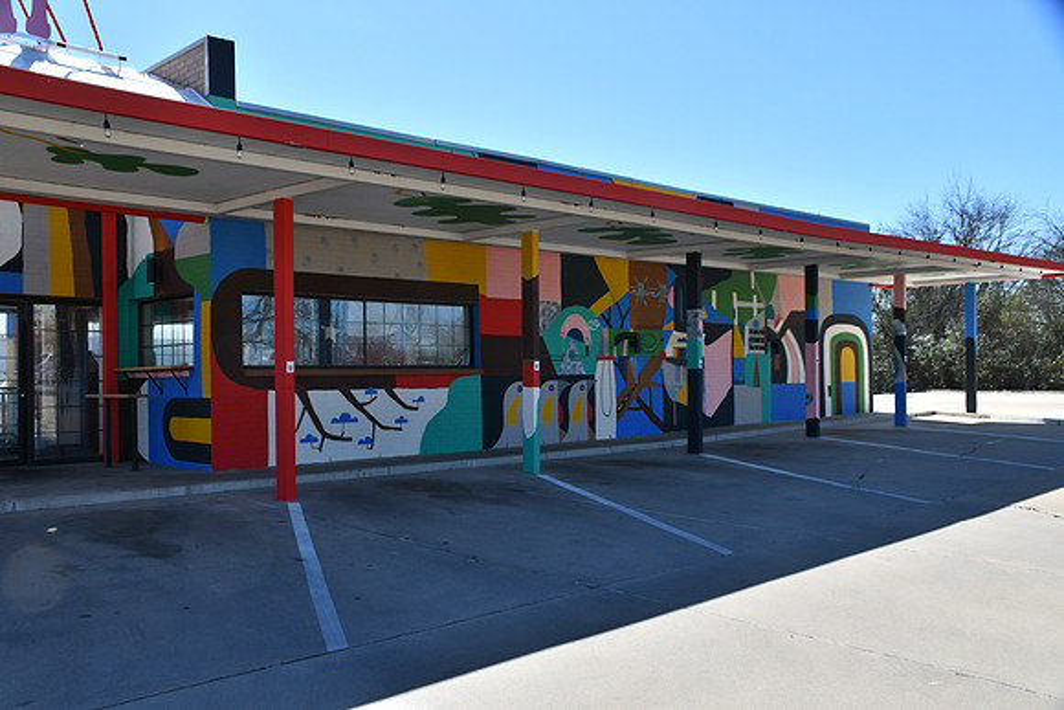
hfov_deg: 57.2
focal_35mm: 33
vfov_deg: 40.0
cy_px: 355
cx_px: 532
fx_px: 976
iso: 100
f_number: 8
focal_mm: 22
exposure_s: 1/250
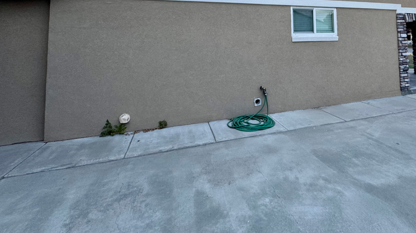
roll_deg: +0.5
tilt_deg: +4.4
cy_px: 27
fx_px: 232
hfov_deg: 82.1
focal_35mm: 21
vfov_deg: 48.4
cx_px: 262
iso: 160
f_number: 2.2
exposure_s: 1/99
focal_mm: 2.22
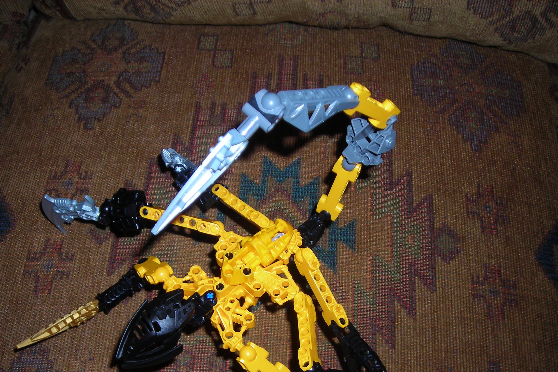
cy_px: 241
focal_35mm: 46
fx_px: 713
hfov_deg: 42.7
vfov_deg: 29.1
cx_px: 284
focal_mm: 6.3
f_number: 3.2
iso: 50
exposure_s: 1/60.1
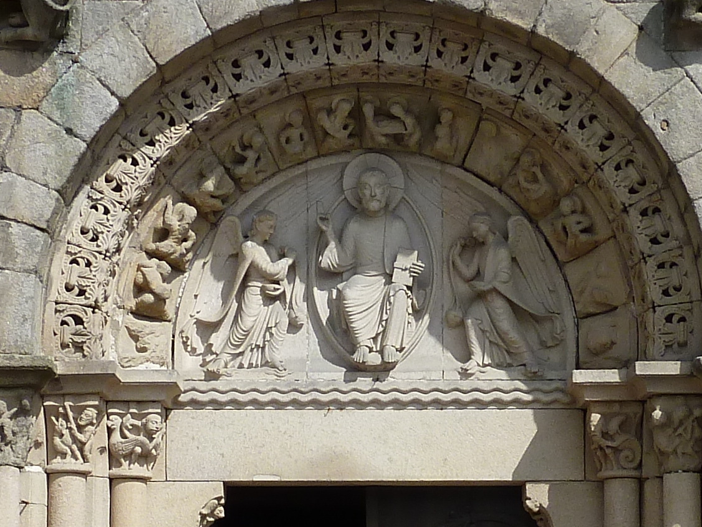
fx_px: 2089
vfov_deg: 14.1
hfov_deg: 19.1
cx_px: 383
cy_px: 561
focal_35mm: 103
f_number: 4.5
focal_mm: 4.7
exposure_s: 1/500
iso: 80
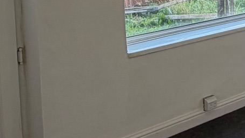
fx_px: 448
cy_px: -45
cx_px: 372
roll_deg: -0.8
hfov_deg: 23.9
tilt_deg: -5.7
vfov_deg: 16.5
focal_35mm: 69
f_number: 2.2
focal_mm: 2.22
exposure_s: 1/121
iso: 64
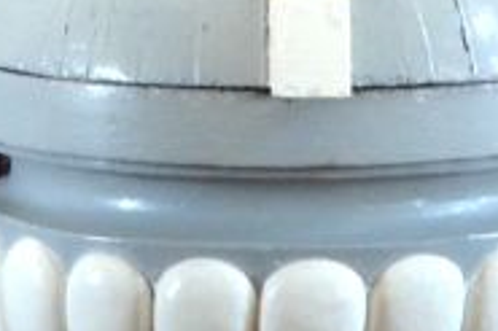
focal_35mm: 272
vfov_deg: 4.9
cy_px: -418
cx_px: 385
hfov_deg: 7.6
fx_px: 3759
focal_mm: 24
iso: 400
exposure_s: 1/40
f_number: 3.8
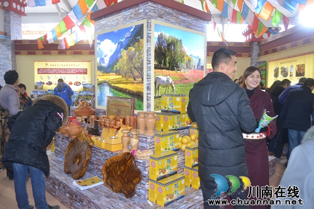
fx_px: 235
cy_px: 104
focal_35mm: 27
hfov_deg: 67.4
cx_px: 157
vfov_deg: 47.9
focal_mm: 18
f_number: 5
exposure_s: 1/60
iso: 800
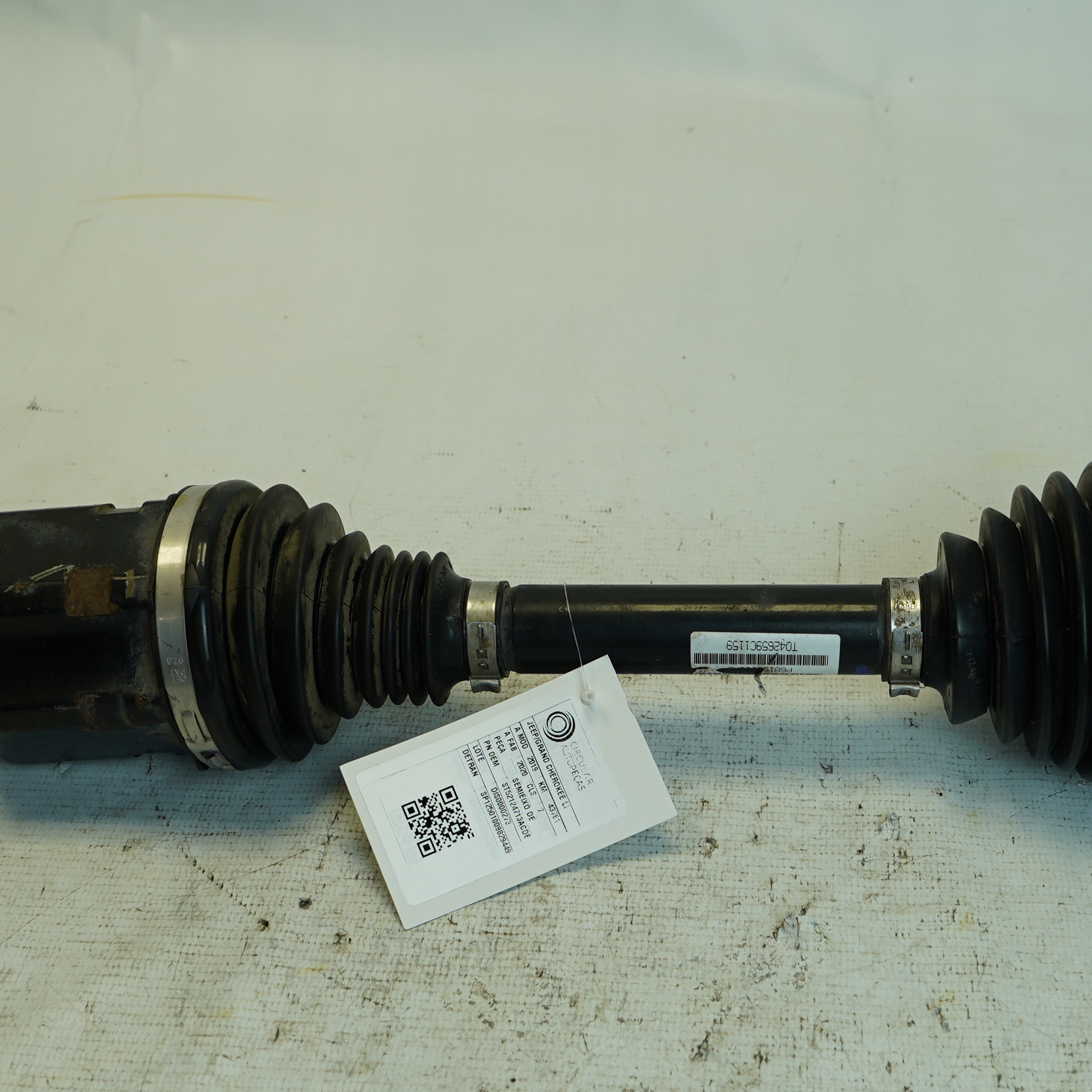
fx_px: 1677
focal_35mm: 47
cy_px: 640
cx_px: 643
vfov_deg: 36.0
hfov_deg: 36.0
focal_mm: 18
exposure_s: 1/160
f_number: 4
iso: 200
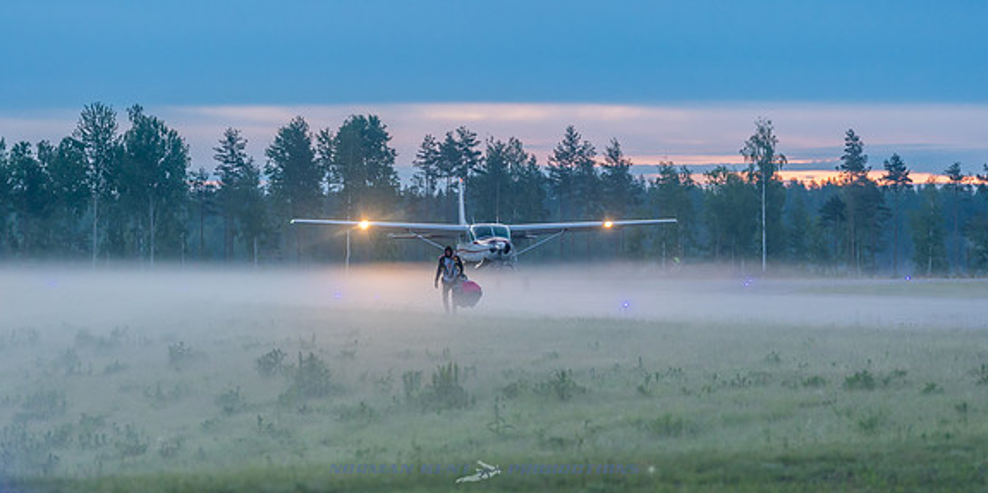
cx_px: 495
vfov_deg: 5.0
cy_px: 251
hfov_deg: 10.0
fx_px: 5640
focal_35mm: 221
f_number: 4
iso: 1000
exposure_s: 1/250
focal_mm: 200
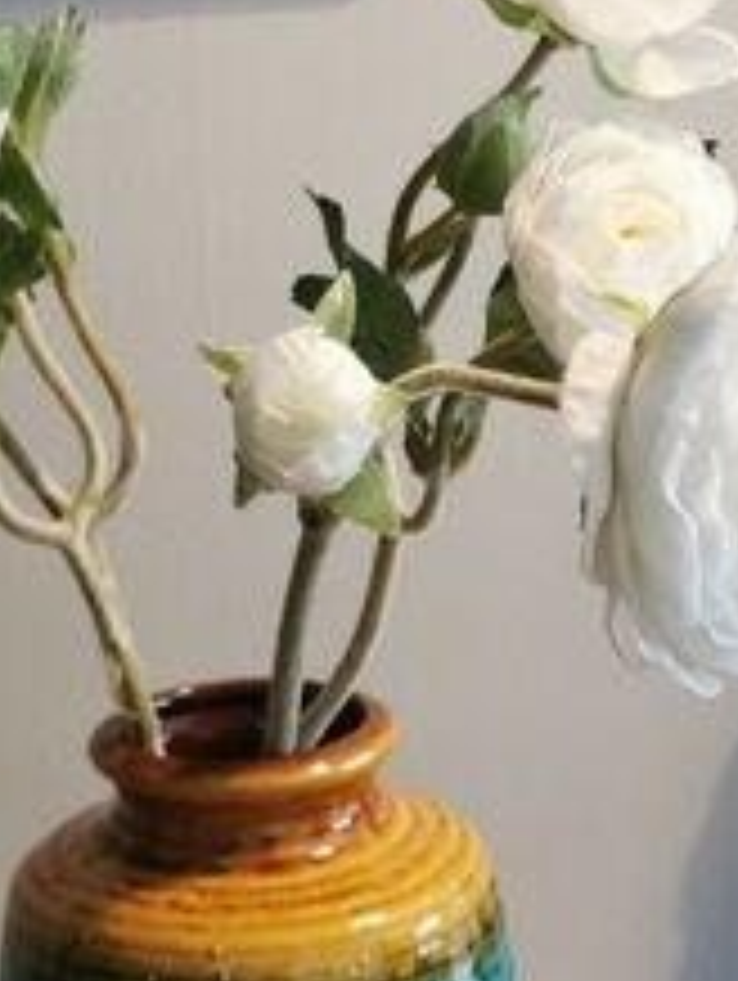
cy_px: 261
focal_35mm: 95
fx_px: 2695
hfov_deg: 15.6
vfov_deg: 20.5
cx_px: 428
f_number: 1.8
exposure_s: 1/50
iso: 250
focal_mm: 5.58
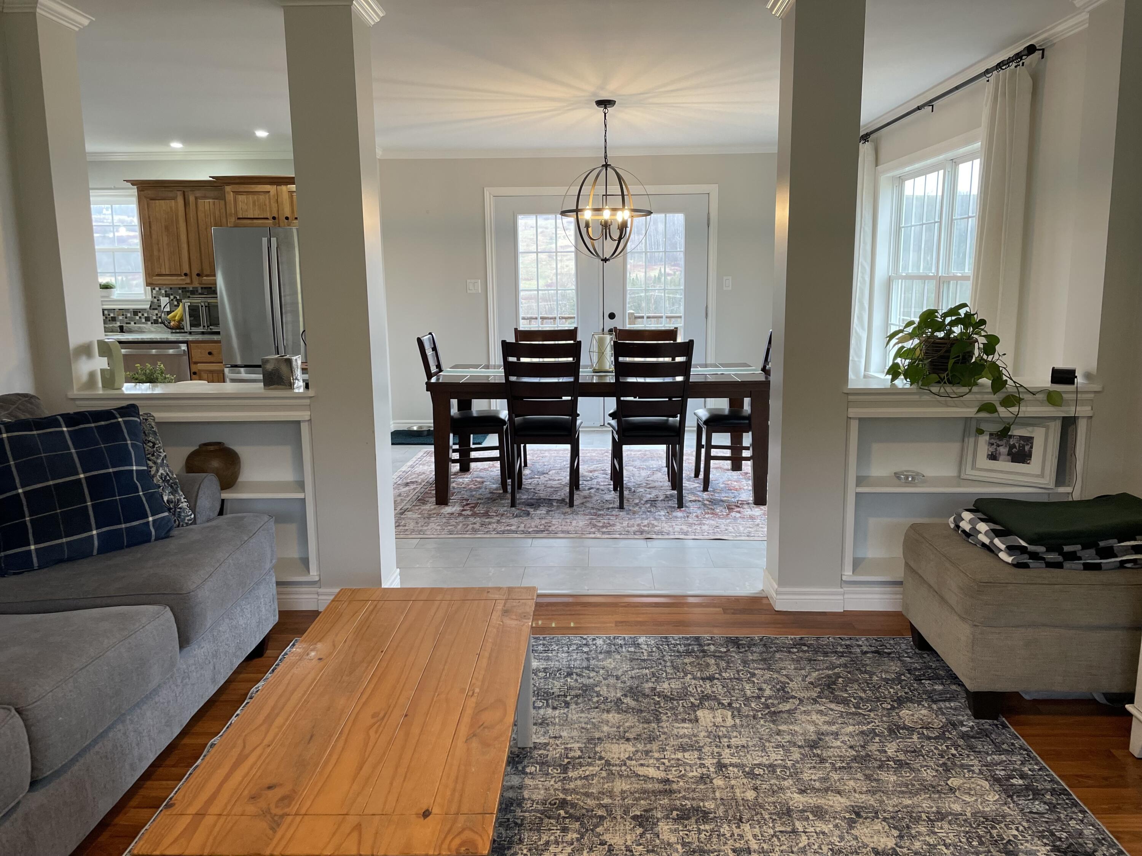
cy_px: 428
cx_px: 571
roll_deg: +0.5
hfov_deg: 67.3
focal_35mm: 26
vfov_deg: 53.1
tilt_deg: -9.2
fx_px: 858
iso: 125
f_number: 1.6
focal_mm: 4.2
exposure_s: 1/120
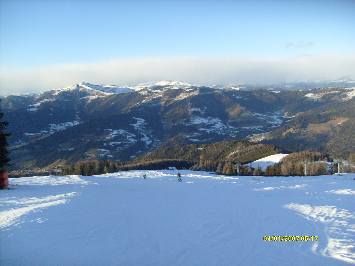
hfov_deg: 52.6
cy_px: 133
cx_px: 178
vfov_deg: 40.7
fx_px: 359
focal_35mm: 35
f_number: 7.1
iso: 80
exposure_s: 1/180
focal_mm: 5.8
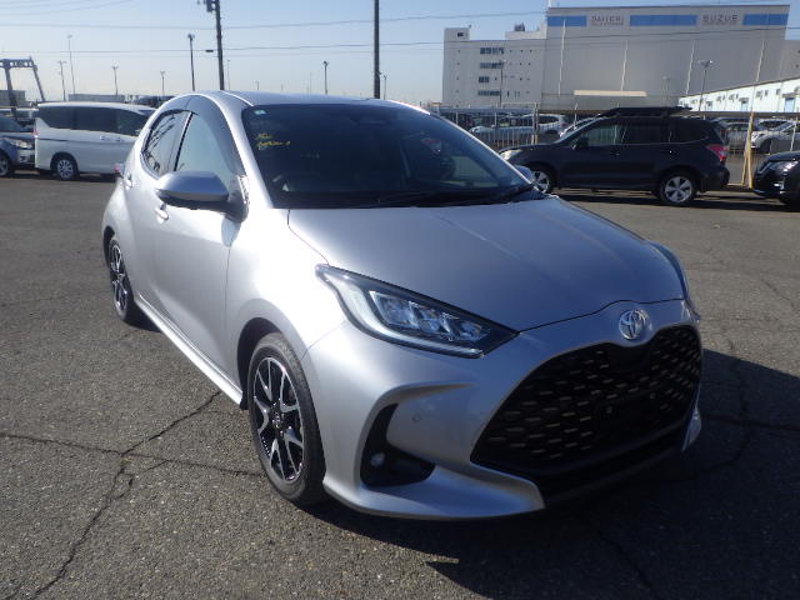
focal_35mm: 28
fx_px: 647
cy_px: 300
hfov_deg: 63.4
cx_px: 400
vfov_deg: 49.7
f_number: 4.2
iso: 125
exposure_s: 1/1000
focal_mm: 5
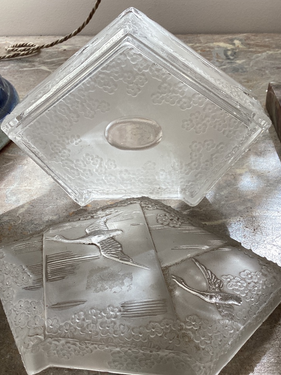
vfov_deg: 47.8
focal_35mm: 39
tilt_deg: -36.2
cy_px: 204
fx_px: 422
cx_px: 130
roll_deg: +2.2
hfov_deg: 36.8
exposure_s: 1/206
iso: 25
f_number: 2.4
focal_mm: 3.3
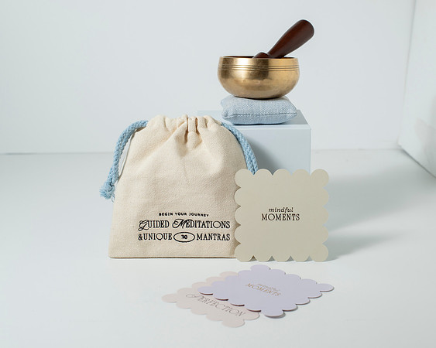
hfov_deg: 33.4
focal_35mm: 56
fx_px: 726
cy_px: 174
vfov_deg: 27.0
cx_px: 231
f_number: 7.1
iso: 200
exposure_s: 1/200
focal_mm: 50
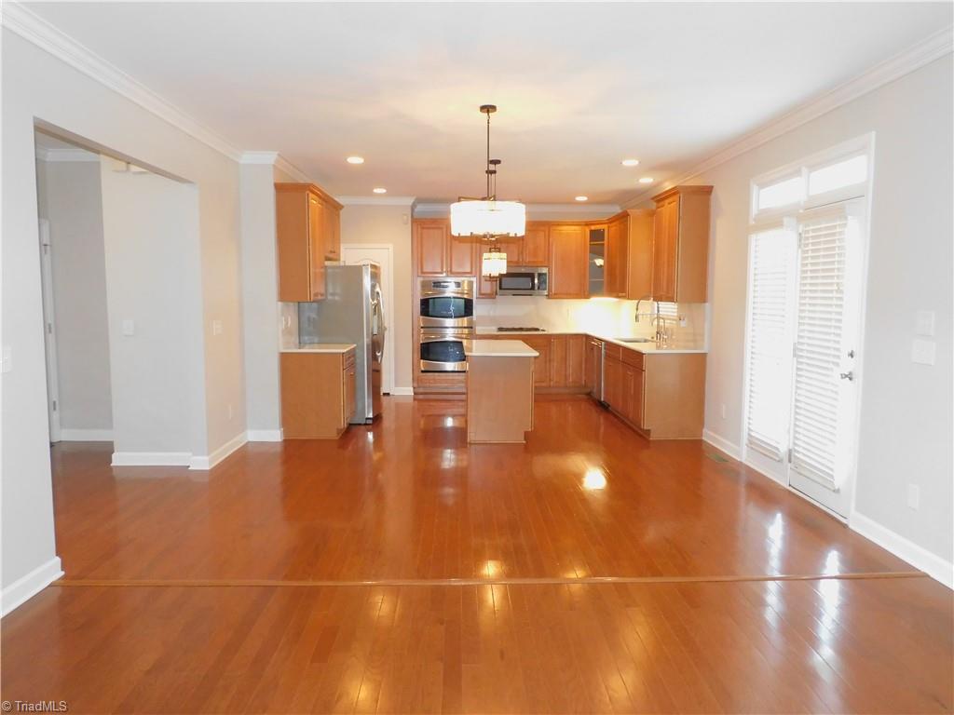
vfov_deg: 56.8
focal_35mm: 24
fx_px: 661
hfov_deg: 71.6
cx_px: 477
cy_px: 358
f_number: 3.3
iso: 560
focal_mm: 4.3
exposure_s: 1/30
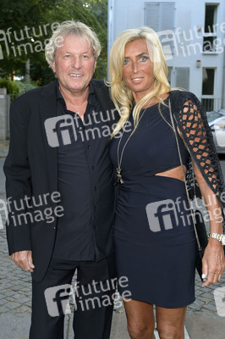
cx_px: 112
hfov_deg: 29.8
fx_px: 423
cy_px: 170
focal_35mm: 45
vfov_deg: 43.6
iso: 640
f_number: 5.6
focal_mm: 45
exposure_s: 1/80
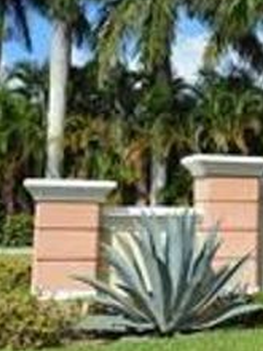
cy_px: 97
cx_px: 335
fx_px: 761
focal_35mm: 75
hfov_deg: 18.4
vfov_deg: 25.7
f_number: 9
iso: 100
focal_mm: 23
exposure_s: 1/320
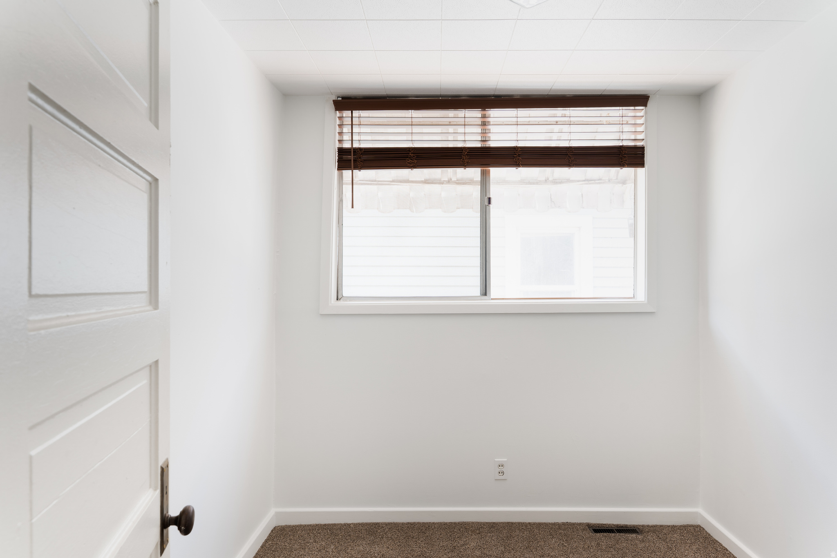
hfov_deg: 73.7
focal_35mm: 24
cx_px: 418
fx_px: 558
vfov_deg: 53.1
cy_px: 279
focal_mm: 24
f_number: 8
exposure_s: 1/1.25
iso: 100
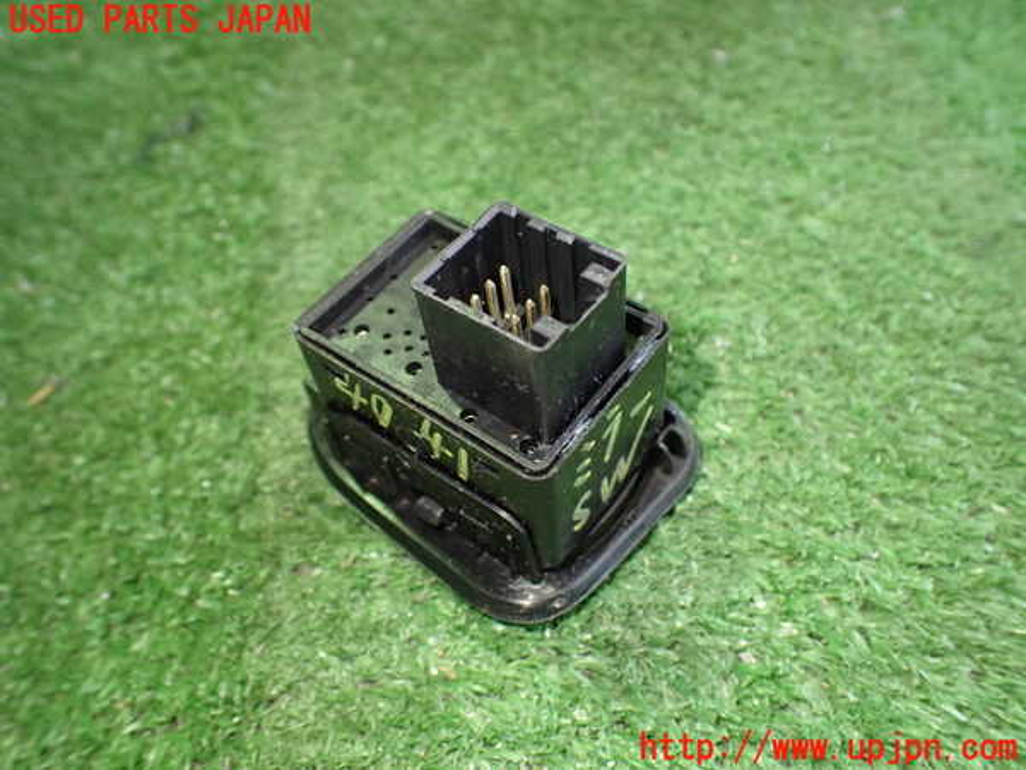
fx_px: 889
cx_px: 513
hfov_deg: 60.0
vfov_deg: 46.8
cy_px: 385
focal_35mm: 30
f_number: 2.3
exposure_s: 1/80
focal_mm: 5.4
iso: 800
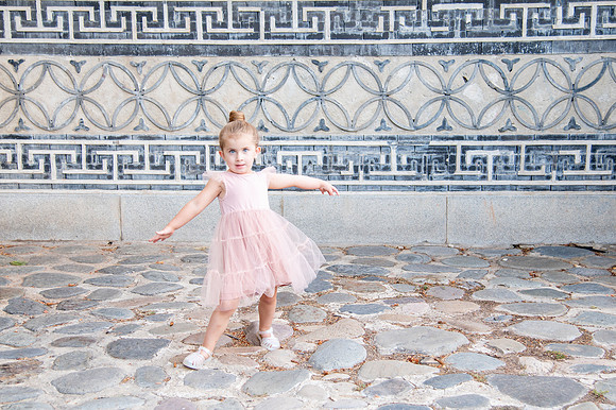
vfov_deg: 23.2
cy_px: 218
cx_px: 322
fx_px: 997
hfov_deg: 34.3
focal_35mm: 58
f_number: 4
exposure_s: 1/200
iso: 640
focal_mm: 44
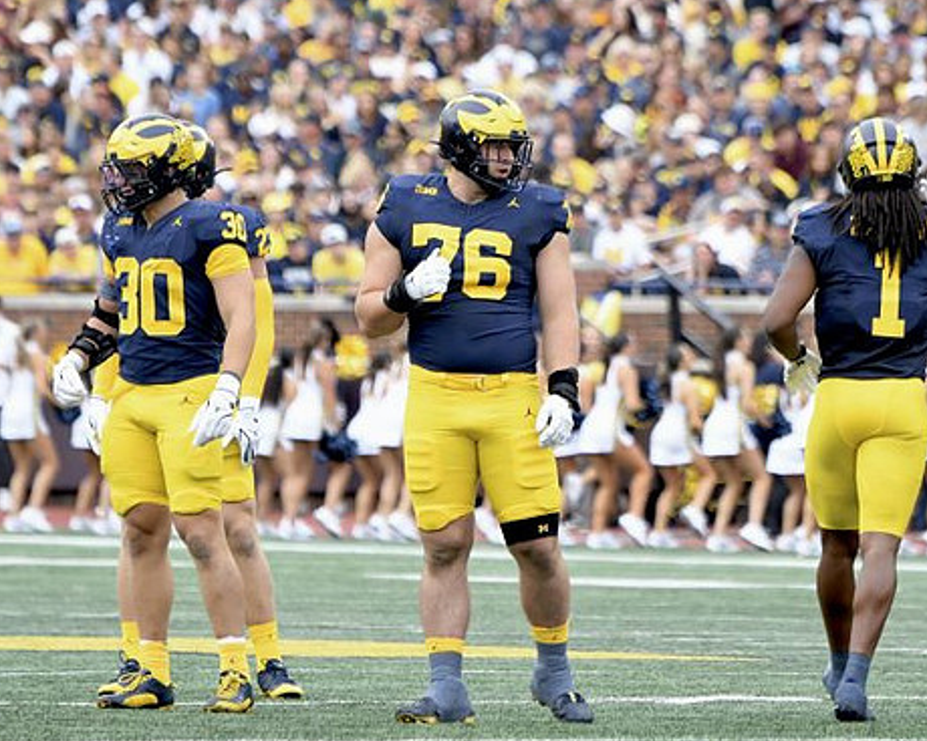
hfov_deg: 3.6
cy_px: 362
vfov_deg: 2.9
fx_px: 14596
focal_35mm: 532
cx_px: 472
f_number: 5.6
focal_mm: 300
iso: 1250
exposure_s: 1/1000
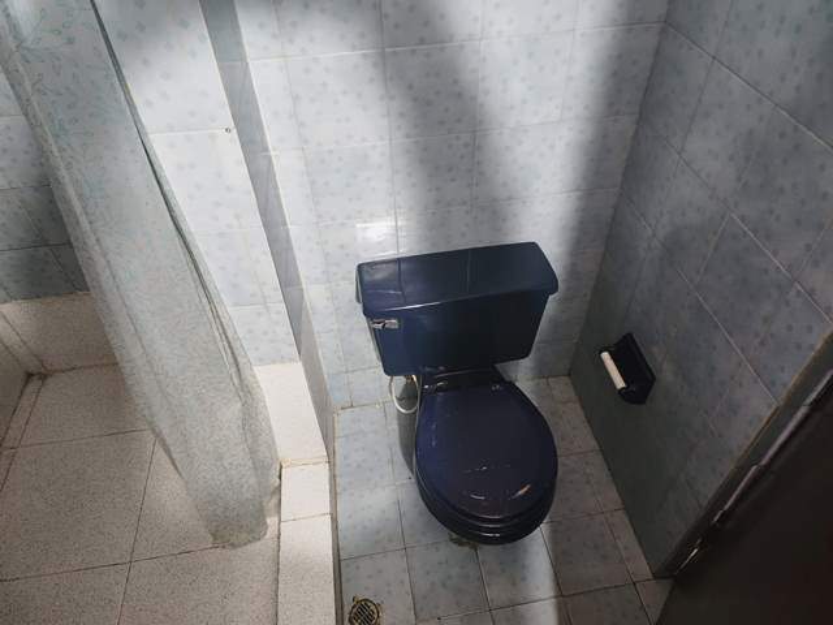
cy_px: 312
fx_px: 553
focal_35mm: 23
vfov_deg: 58.9
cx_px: 416
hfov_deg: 73.9
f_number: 1.8
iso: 640
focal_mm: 6.4
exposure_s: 1/30
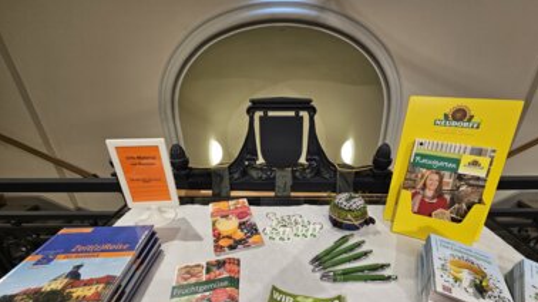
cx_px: 283
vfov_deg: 69.3
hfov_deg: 102.9
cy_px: 189
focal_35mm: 15
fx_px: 214
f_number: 2.2
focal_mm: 2.2
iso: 50
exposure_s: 1/50
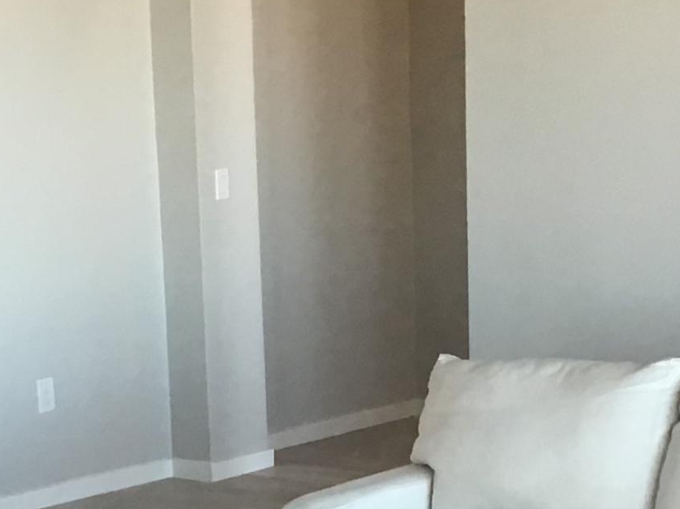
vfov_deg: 13.2
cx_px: 71
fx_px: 2180
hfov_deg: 17.5
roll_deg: +2.5
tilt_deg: -10.3
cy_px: 462
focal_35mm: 111
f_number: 2.4
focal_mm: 3.3
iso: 50
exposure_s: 1/30
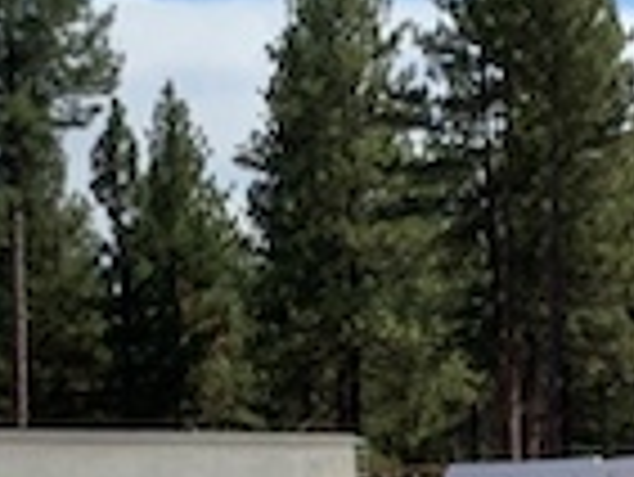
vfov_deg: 8.4
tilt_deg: +2.1
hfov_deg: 11.2
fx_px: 3226
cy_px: 333
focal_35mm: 176
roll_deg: +1.2
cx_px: 238
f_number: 2.4
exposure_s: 1/646
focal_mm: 3.3
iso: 25
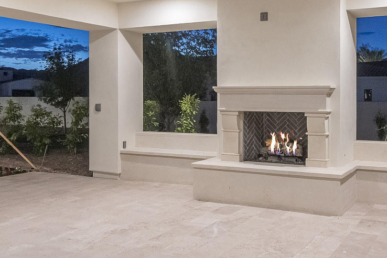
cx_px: 243
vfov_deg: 33.2
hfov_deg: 48.0
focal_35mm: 40
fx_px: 430
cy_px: 95
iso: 1250
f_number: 6.3
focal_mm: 12
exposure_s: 1/8
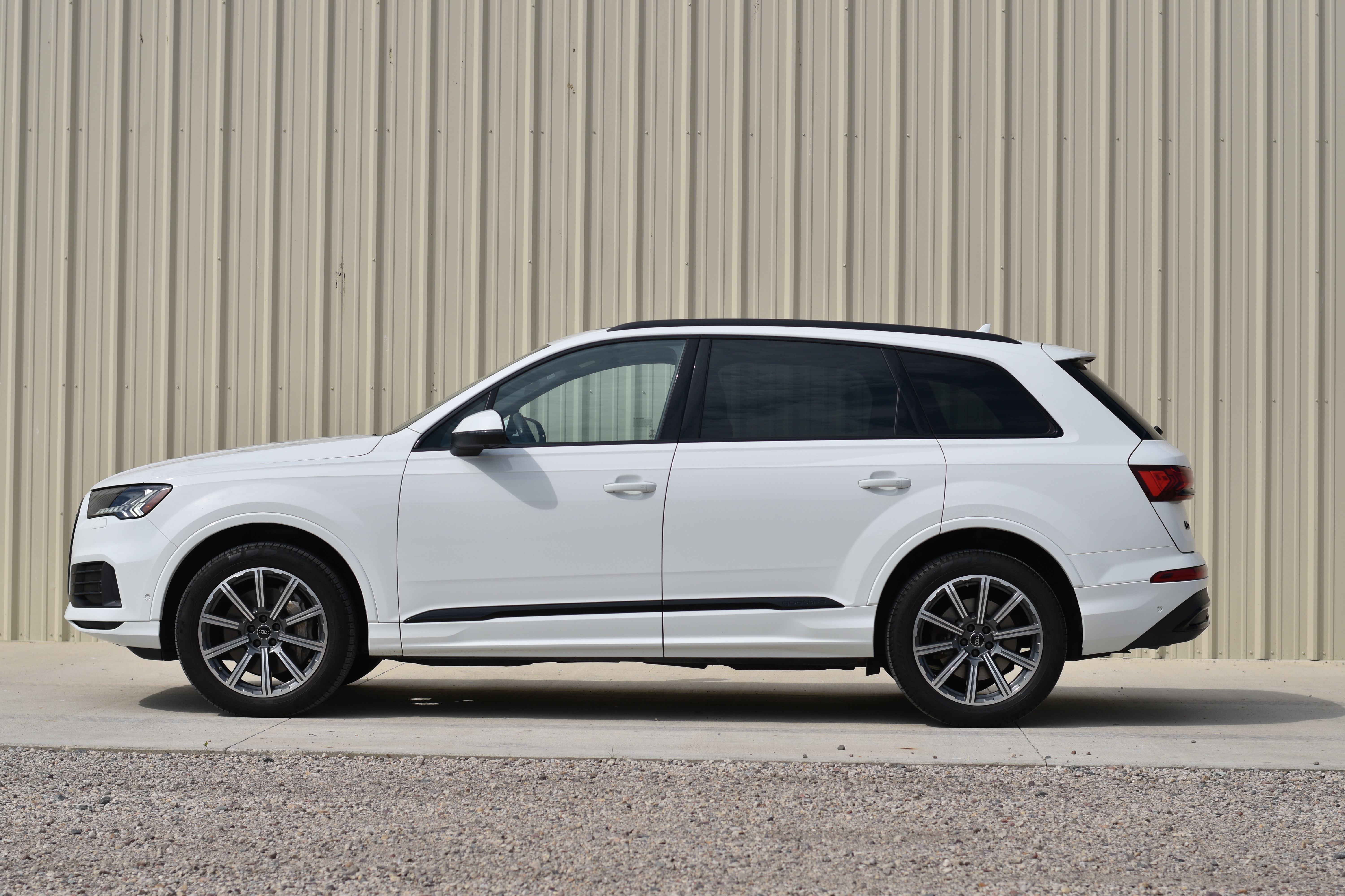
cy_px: 448
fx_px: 2802
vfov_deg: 18.2
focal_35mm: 75
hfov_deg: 27.0
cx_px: 672
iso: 100
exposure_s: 1/4000
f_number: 4
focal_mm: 50
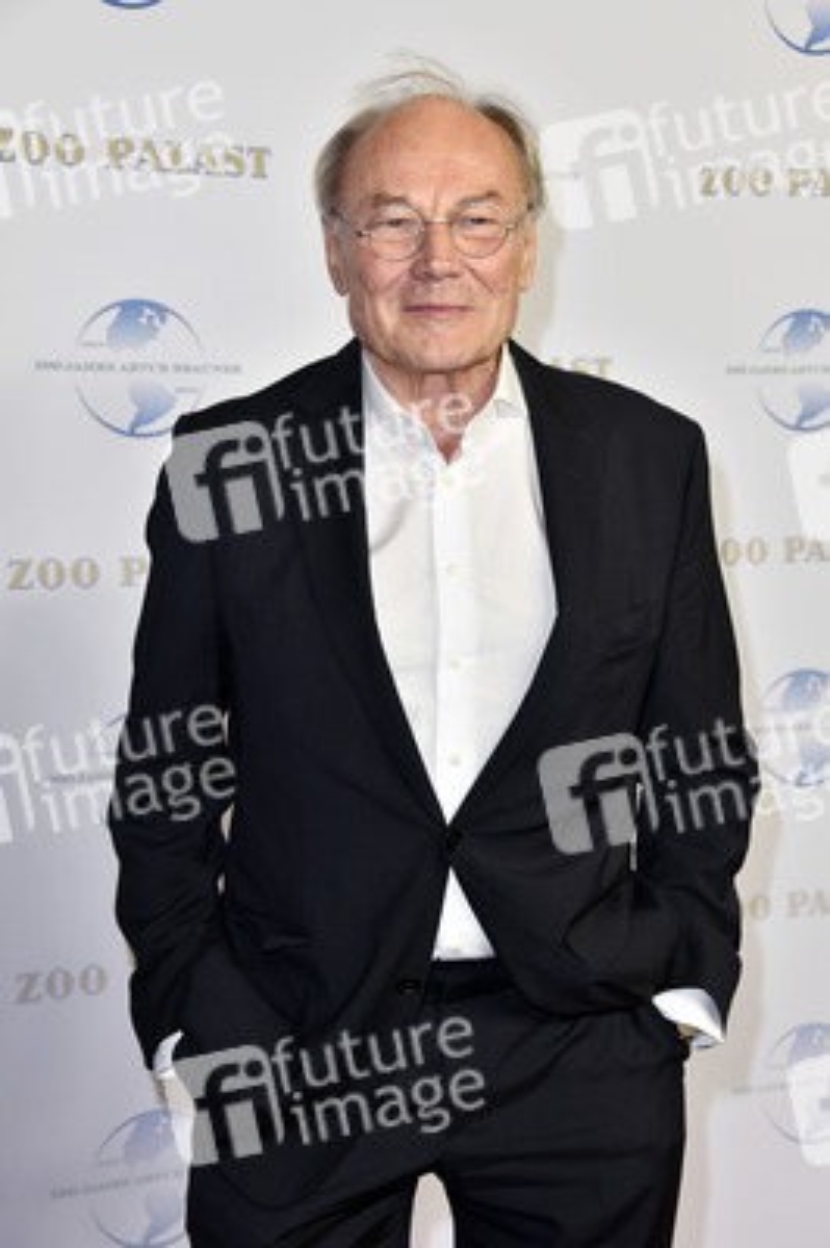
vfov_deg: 28.9
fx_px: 2425
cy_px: 624
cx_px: 415
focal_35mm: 70
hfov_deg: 19.4
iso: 640
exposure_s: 1/125
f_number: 6.3
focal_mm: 70
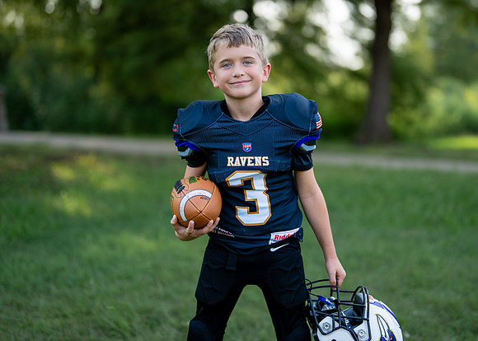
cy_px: 132
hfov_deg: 29.9
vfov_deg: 21.6
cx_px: 259
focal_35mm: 66
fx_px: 895
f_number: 1.2
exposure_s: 1/1250
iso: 100
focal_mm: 50
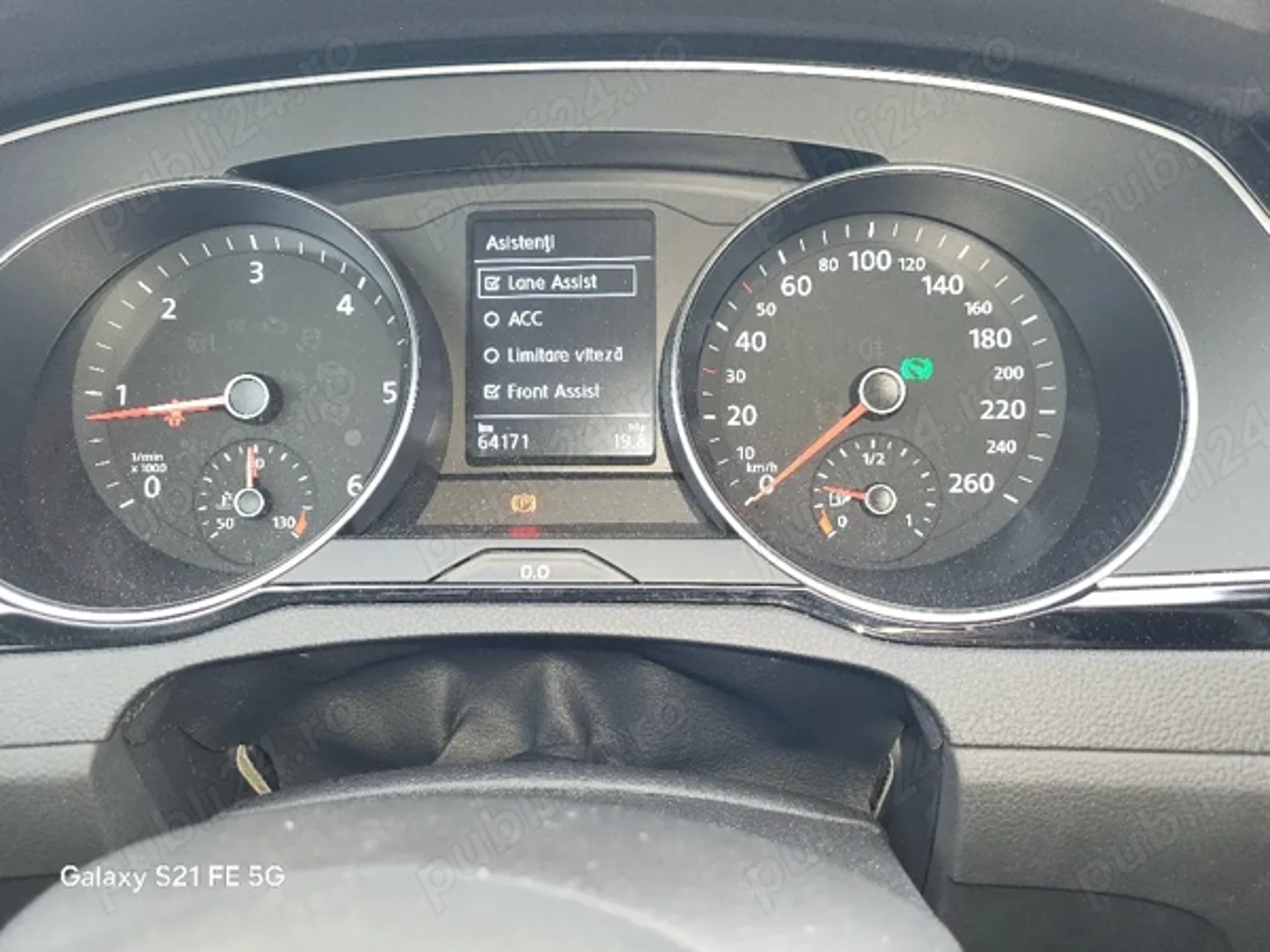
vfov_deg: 53.1
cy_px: 476
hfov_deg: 67.3
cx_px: 635
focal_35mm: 26
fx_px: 954
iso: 125
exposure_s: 1/60.2
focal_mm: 5.4
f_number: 1.8
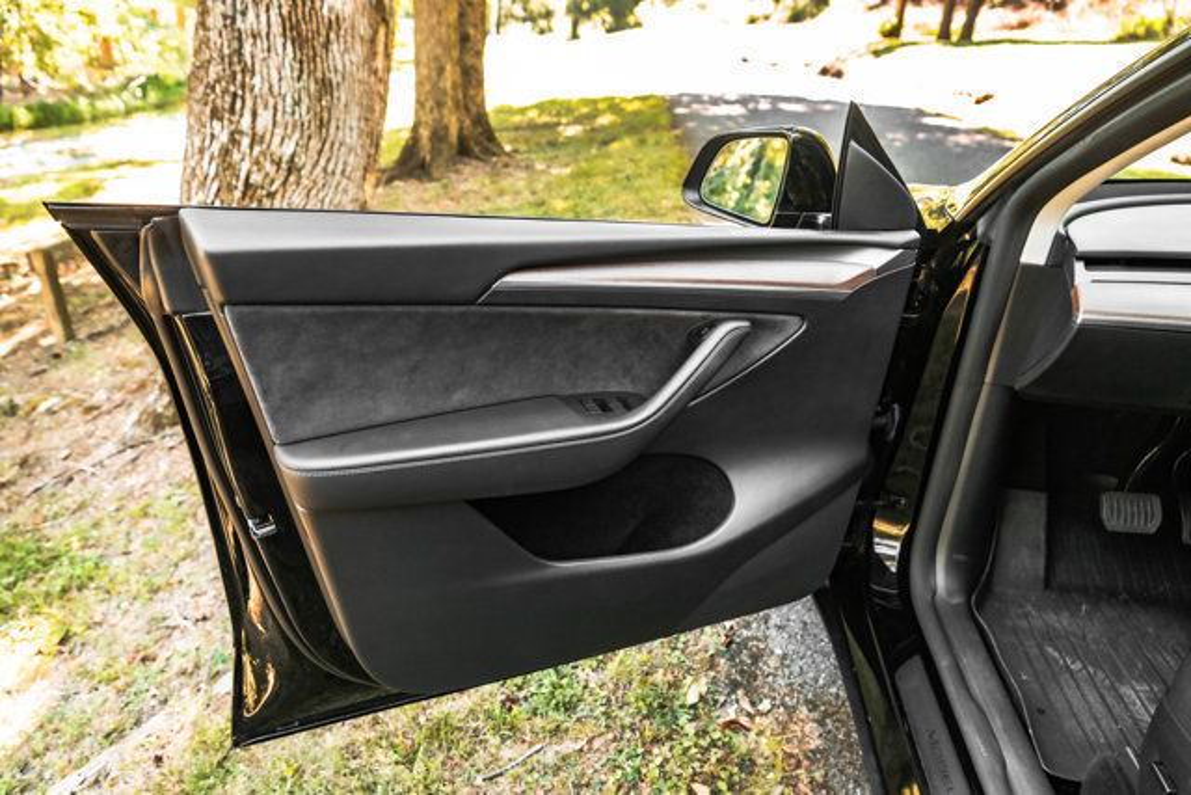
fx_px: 794
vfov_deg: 53.2
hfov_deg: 73.7
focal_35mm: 24
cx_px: 596
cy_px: 398
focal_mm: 24
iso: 1600
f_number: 4
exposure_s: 1/320
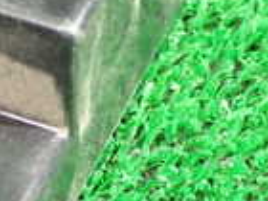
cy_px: 21
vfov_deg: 9.6
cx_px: -195
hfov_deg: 11.9
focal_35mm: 154
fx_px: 1192
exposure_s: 1/40
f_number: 2.5
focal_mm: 6.37
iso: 640
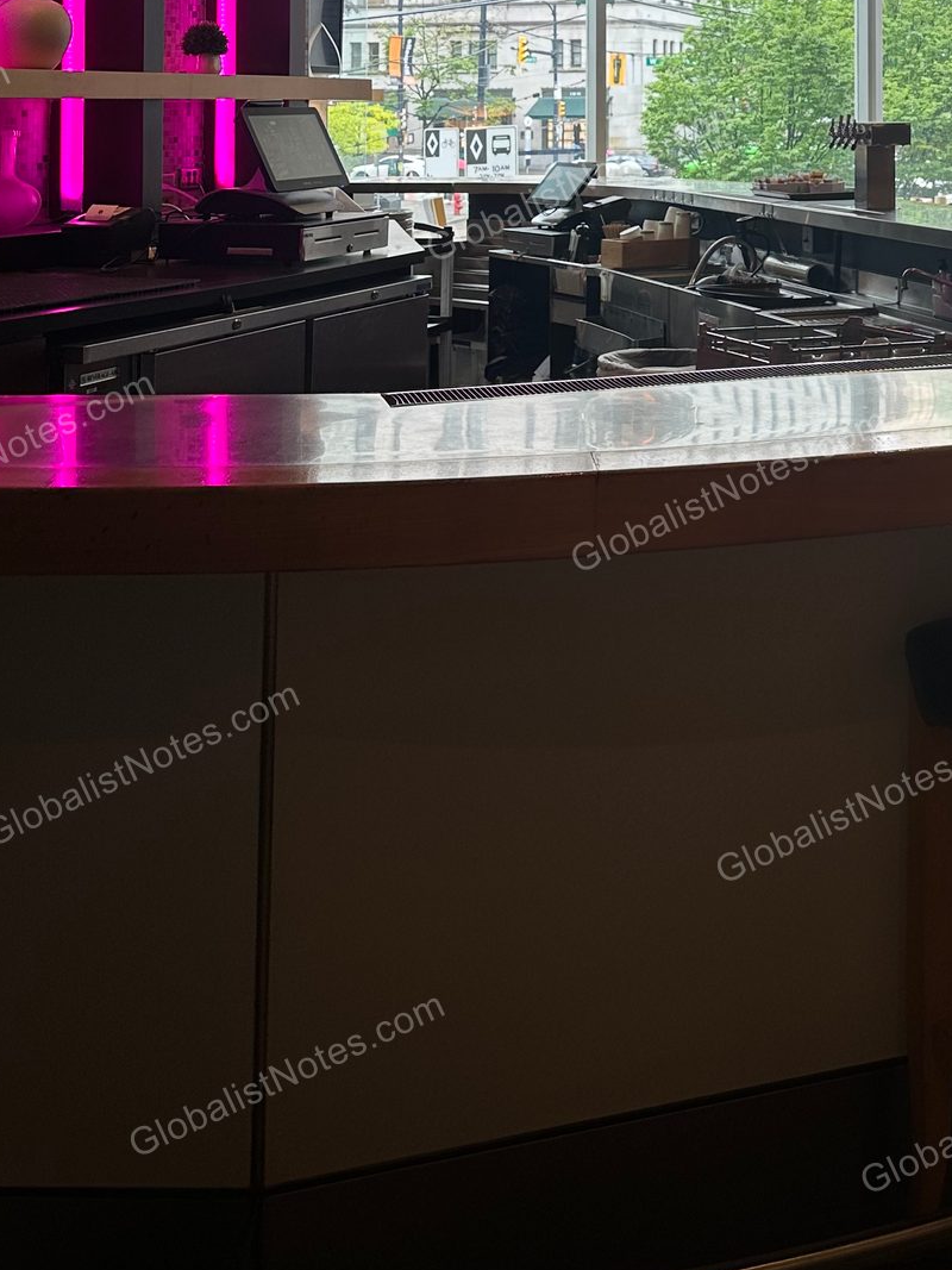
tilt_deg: +3.2
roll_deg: -0.6
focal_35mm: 48
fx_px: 1760
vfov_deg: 36.2
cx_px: 916
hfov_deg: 28.7
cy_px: 34
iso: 80
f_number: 1.78
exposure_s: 1/125
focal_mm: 6.86
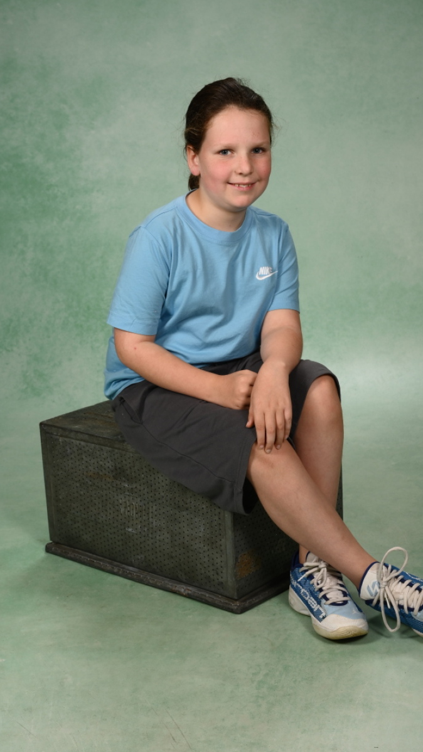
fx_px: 1257
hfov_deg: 19.1
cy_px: 376
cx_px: 249
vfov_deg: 33.3
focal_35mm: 63
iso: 400
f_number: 10
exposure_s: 1/125
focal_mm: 60
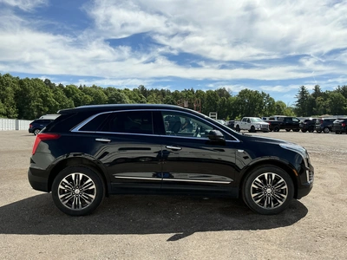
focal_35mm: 28
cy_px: 130
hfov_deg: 63.4
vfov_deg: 49.7
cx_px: 174
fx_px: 281
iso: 25
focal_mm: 3
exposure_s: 1/2667
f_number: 1.8
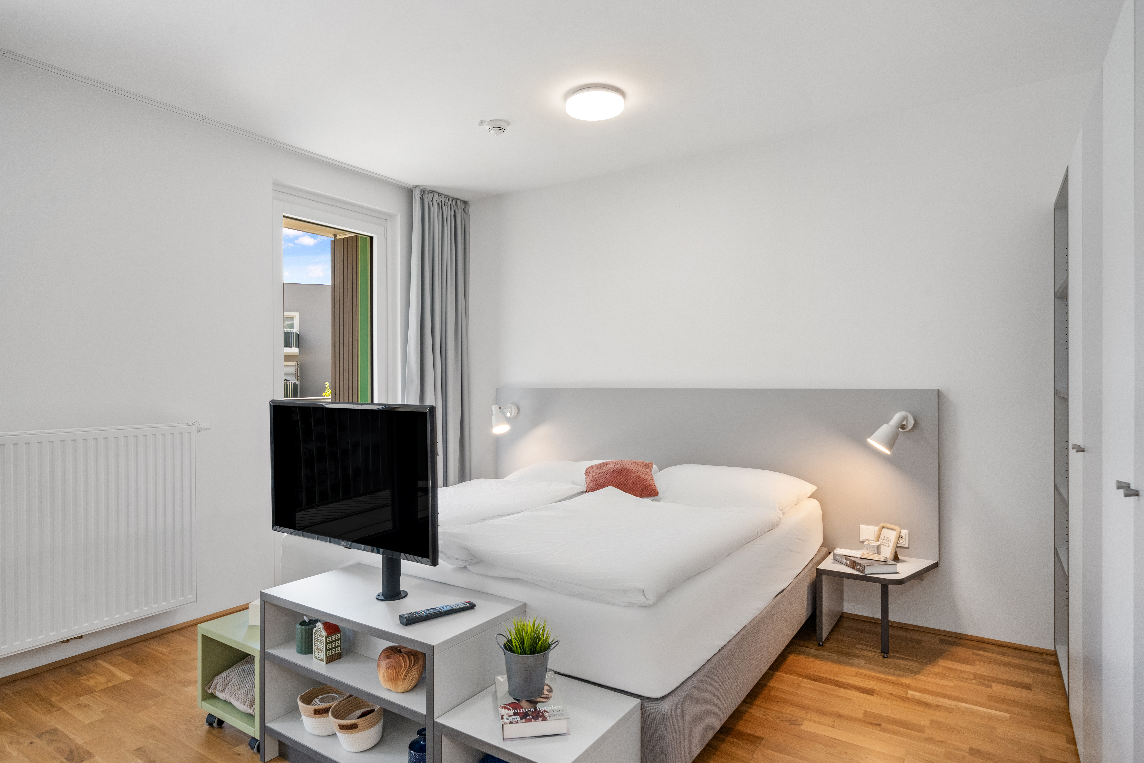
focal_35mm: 19
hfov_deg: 86.9
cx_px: 572
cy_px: 382
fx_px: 604
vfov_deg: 64.6
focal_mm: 19
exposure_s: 1/20
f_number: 9
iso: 500
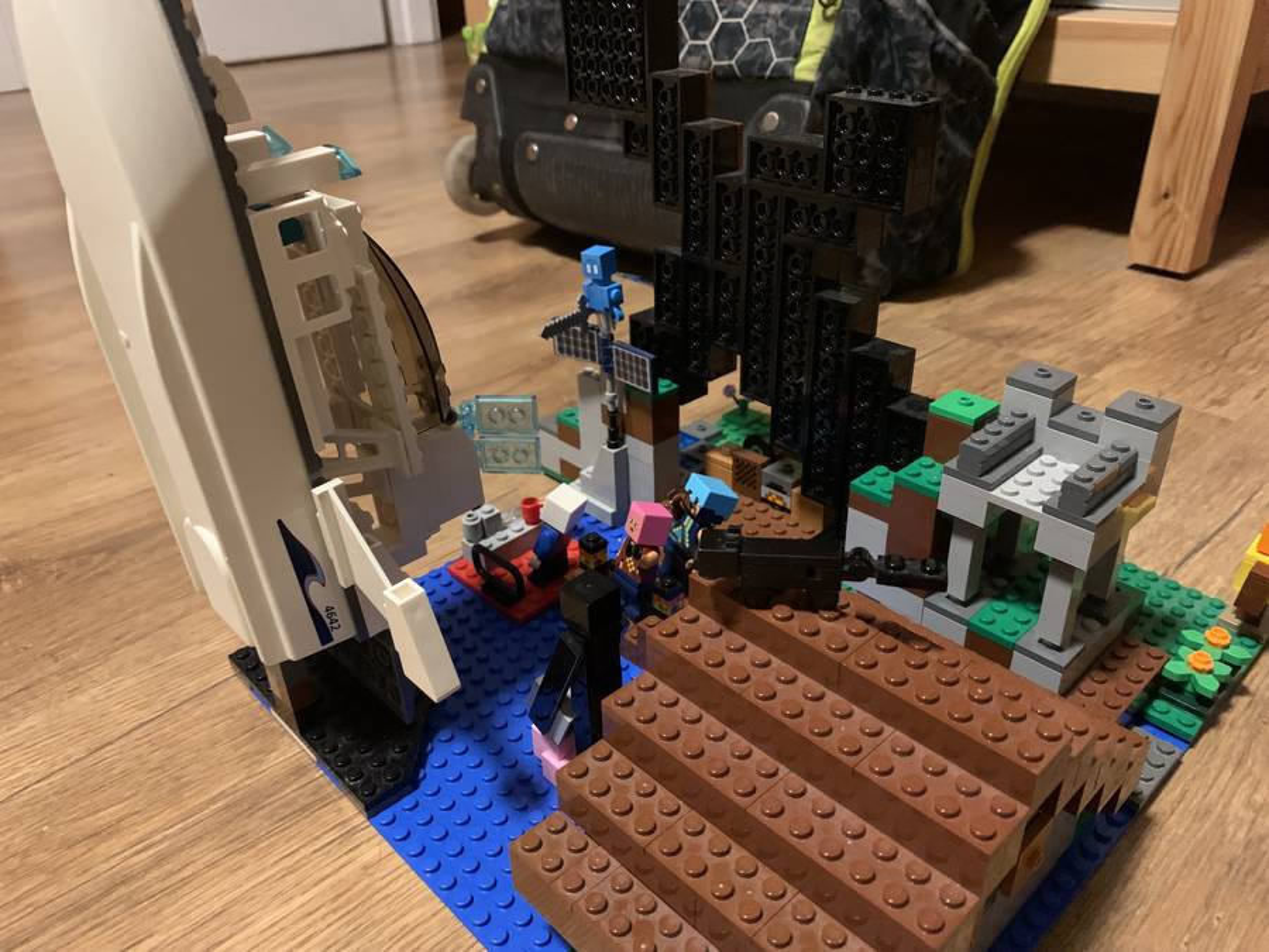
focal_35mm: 26
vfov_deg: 53.1
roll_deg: +2.5
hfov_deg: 67.3
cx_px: 634
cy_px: 476
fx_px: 953
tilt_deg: -27.3
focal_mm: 4.25
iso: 800
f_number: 1.8
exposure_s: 1/25
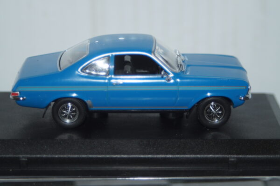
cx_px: 140
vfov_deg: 11.4
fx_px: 933
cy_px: 93
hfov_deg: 17.1
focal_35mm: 120
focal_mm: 80
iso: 200
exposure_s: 1/60
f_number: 5.6
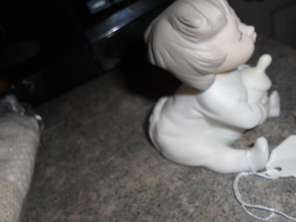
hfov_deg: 56.8
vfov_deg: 44.2
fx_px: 274
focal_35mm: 32
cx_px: 148
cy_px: 111
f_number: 8.8
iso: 80
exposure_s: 1/25
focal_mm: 5.8
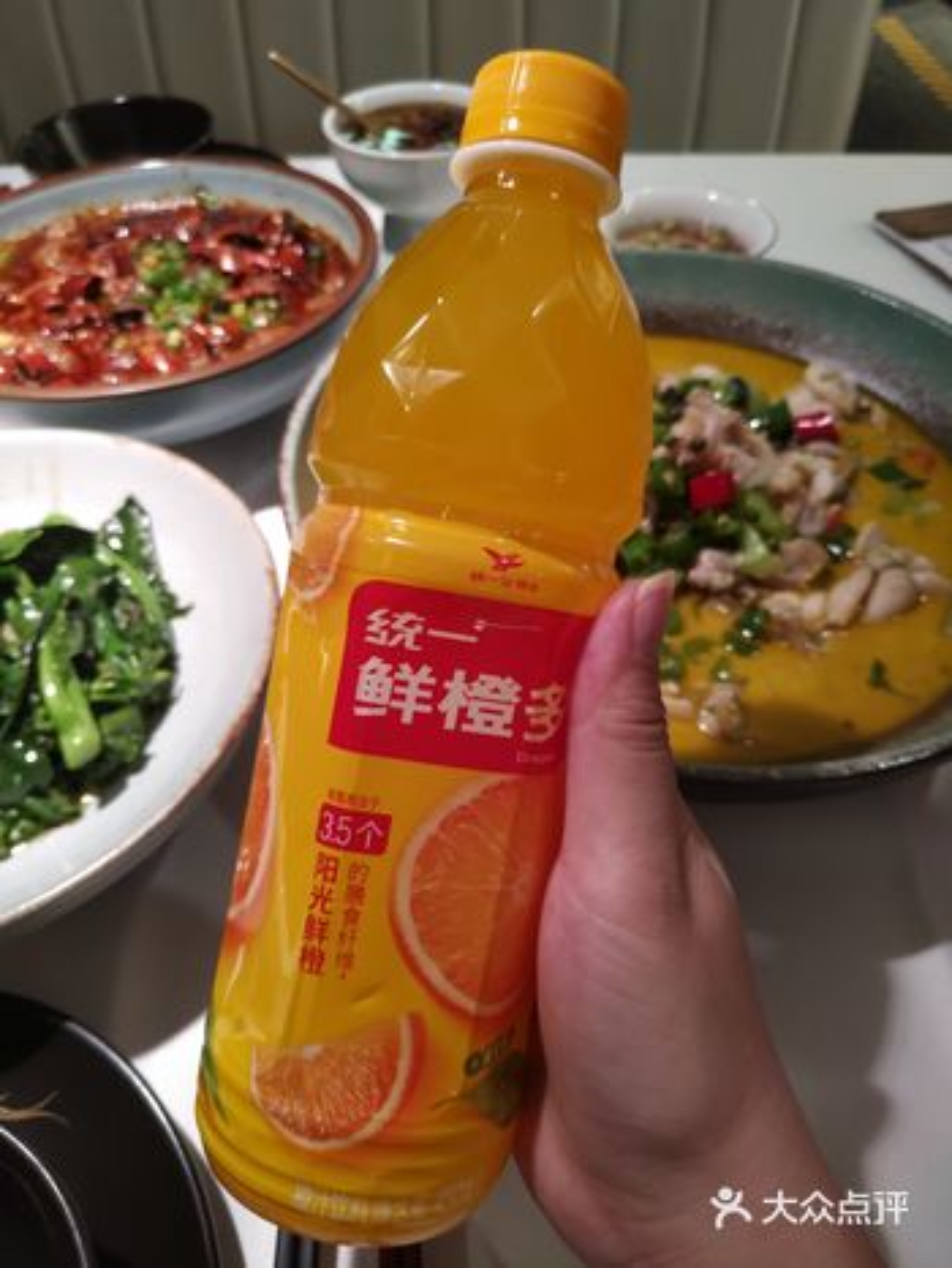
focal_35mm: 24
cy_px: 634
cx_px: 476
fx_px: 879
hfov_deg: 56.9
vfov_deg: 71.6
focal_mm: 3.94
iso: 125
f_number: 1.9
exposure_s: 1/25
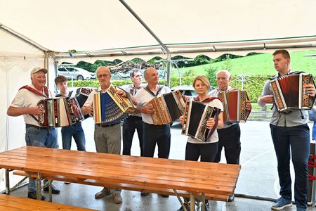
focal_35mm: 35
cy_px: 106
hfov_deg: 54.4
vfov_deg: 37.9
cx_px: 158
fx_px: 307
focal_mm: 35
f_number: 5
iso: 1600
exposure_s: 1/500
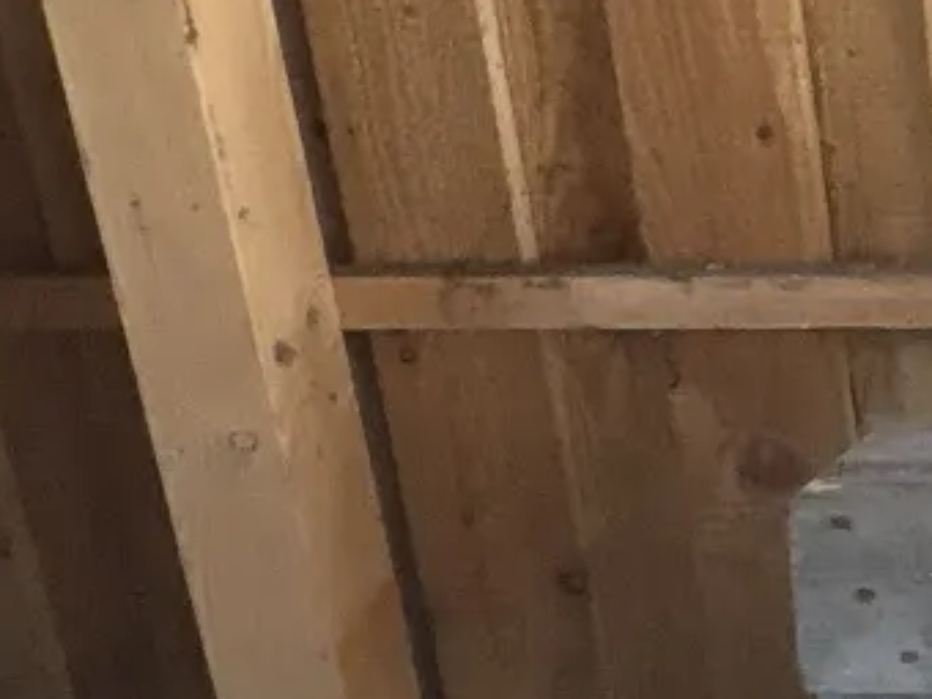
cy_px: 27
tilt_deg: -16.2
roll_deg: +0.3
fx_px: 2127
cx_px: 1467
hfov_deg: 20.5
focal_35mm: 79
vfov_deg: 18.3
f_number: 2.2
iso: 250
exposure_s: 1/81
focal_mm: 2.22
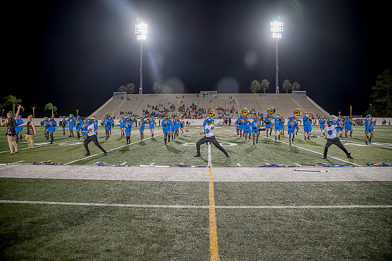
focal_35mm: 24
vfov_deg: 53.1
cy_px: 130
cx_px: 196
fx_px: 261
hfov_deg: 73.8
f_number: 4
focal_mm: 24
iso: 2000
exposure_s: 1/200
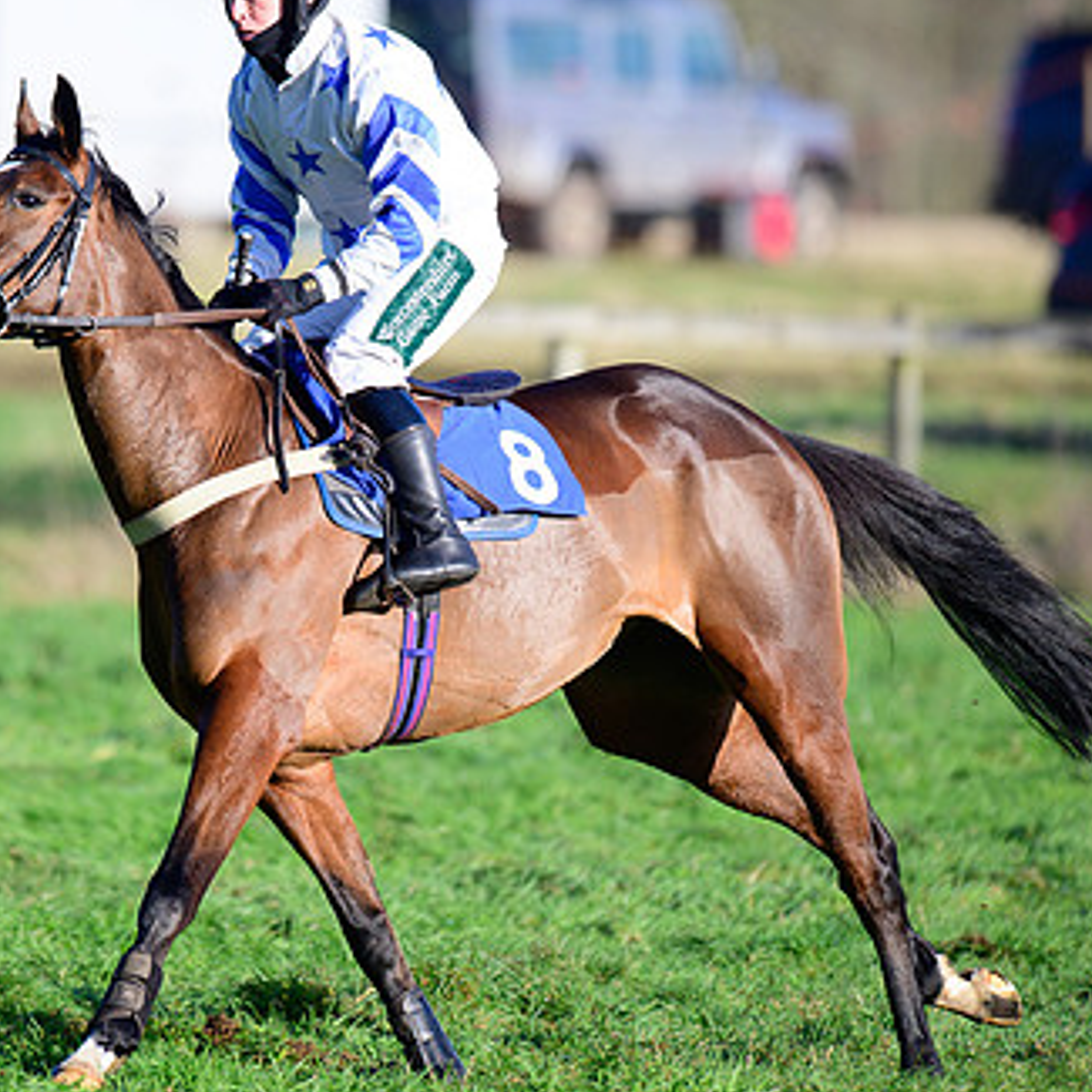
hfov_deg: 2.9
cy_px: 460
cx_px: 259
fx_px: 21664
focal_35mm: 607
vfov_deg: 2.9
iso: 400
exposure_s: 1/2000
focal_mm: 400
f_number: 5
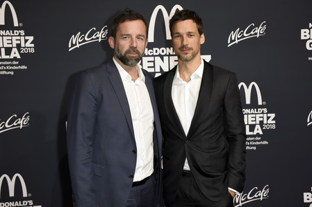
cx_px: 156
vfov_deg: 28.0
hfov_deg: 41.1
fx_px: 416
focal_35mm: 48
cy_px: 104
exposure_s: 1/160
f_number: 6.3
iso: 800
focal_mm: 32
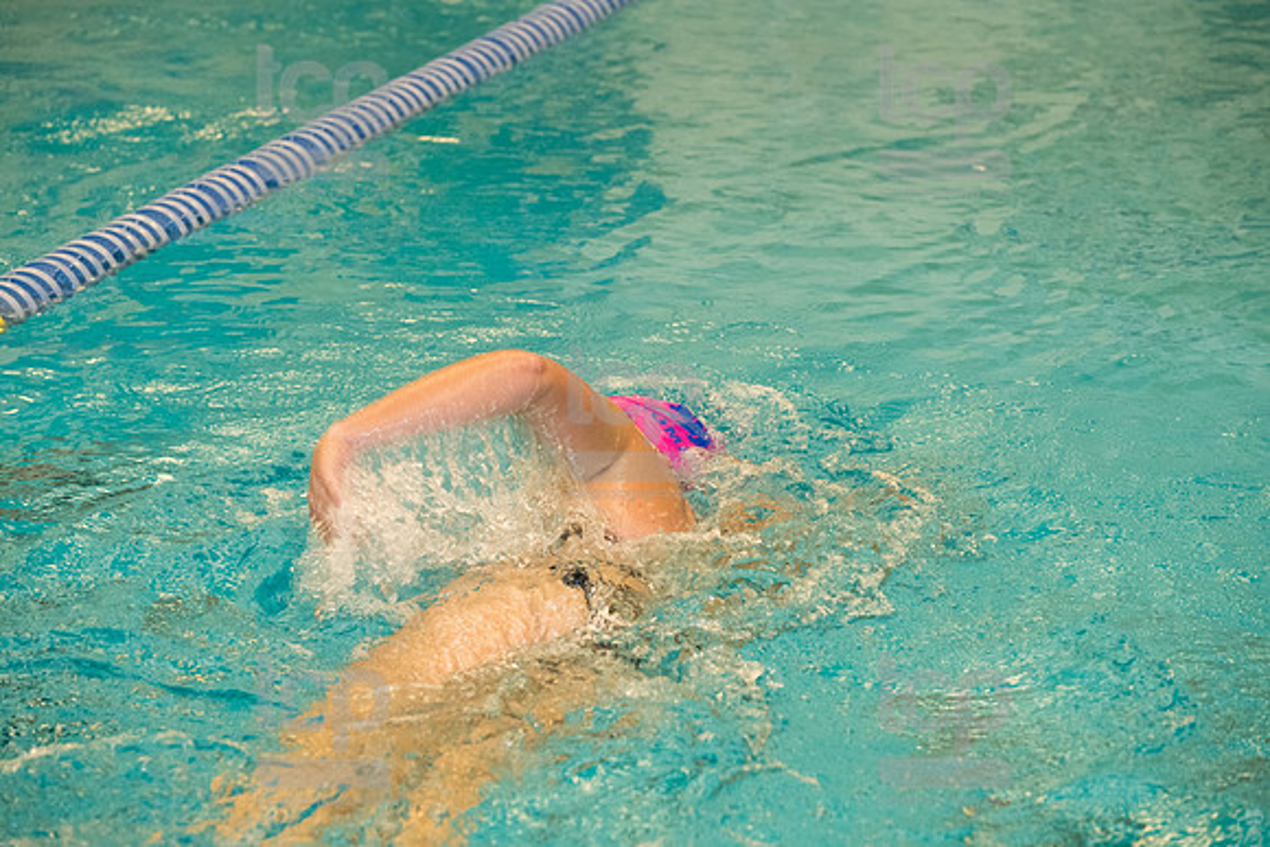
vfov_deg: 8.1
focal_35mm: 170
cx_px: 635
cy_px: 424
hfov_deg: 12.1
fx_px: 5998
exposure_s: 1/250
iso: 3200
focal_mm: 170
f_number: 5.6
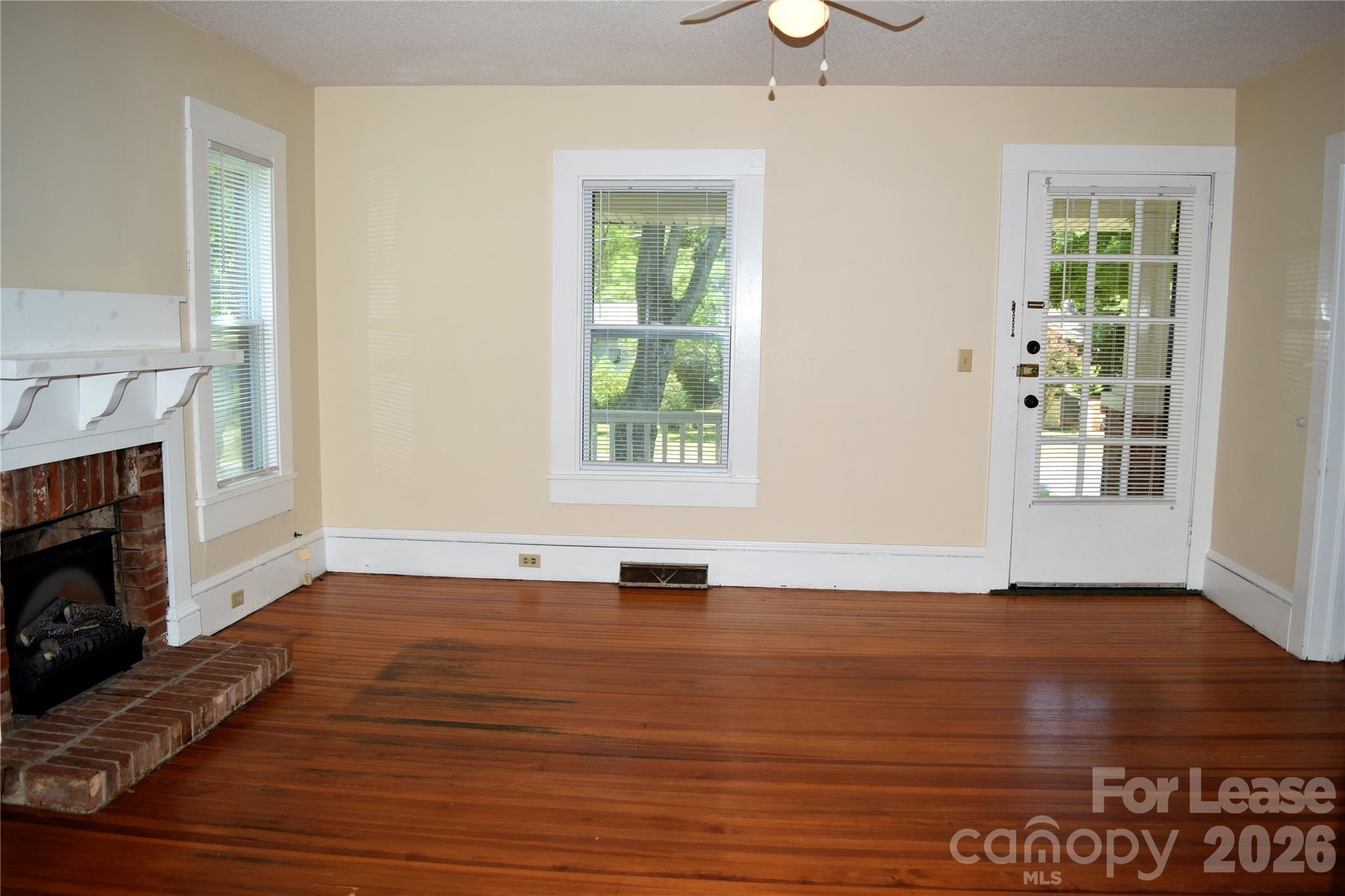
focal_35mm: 27
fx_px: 1009
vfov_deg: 47.9
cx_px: 672
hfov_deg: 67.4
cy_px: 448
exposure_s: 1/60
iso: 100
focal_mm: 18
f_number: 3.5
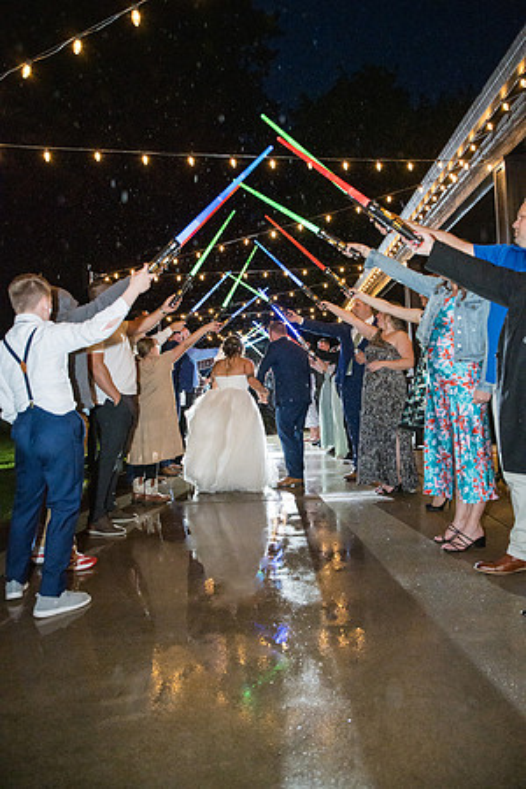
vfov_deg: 73.7
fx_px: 526
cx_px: 263
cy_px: 394
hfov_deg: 53.1
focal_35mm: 24
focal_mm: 24
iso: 10000
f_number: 3.5
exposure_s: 1/400
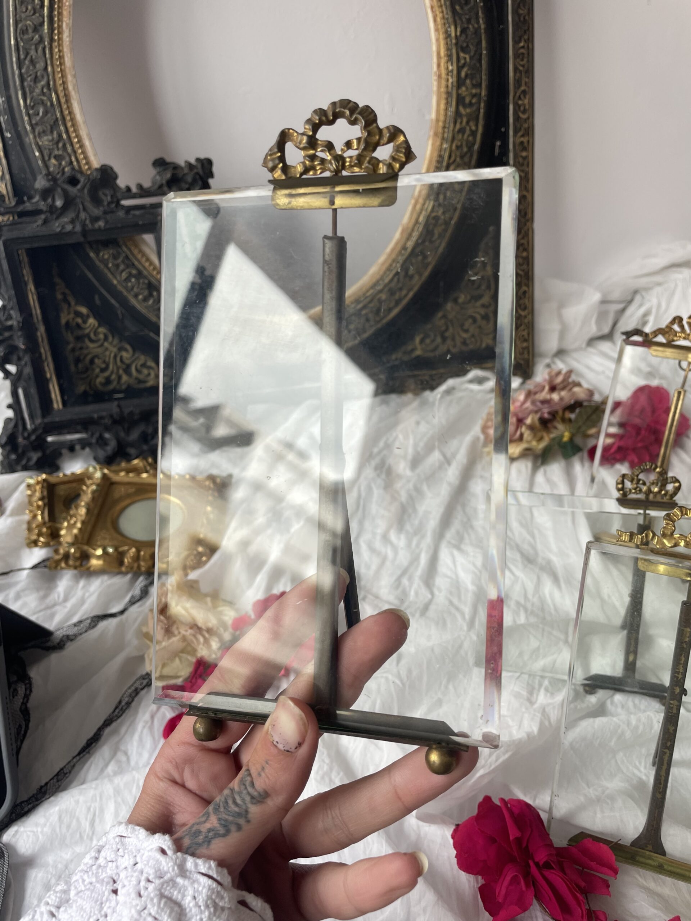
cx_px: 346
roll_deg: +3.6
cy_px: 460
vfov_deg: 67.3
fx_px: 692
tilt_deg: -31.0
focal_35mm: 26
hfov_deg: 53.1
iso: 32
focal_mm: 4.2
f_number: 1.6
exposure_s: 1/121
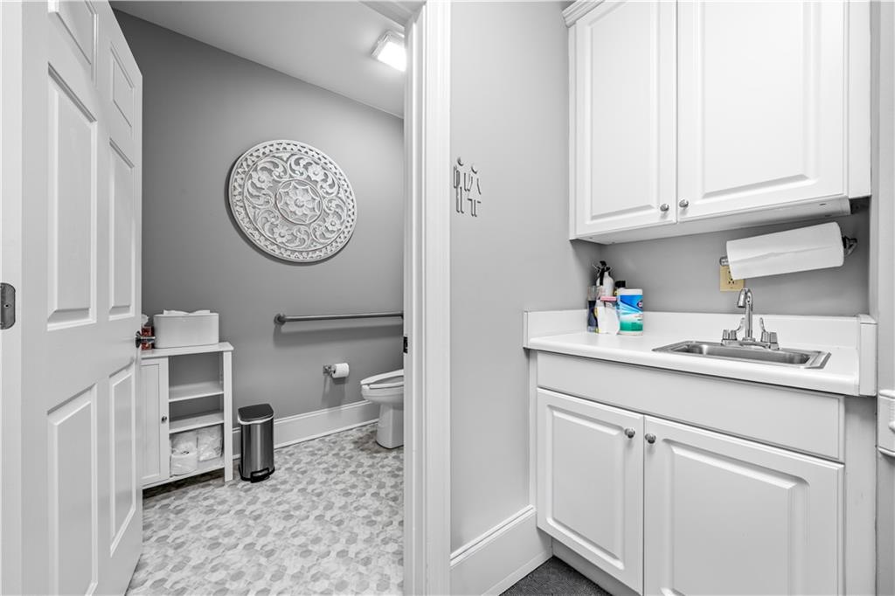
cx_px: 448
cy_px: 298
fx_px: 323
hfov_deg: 108.3
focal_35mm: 13
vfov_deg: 85.4
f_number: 11
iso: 250
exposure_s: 1/1.43
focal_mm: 13
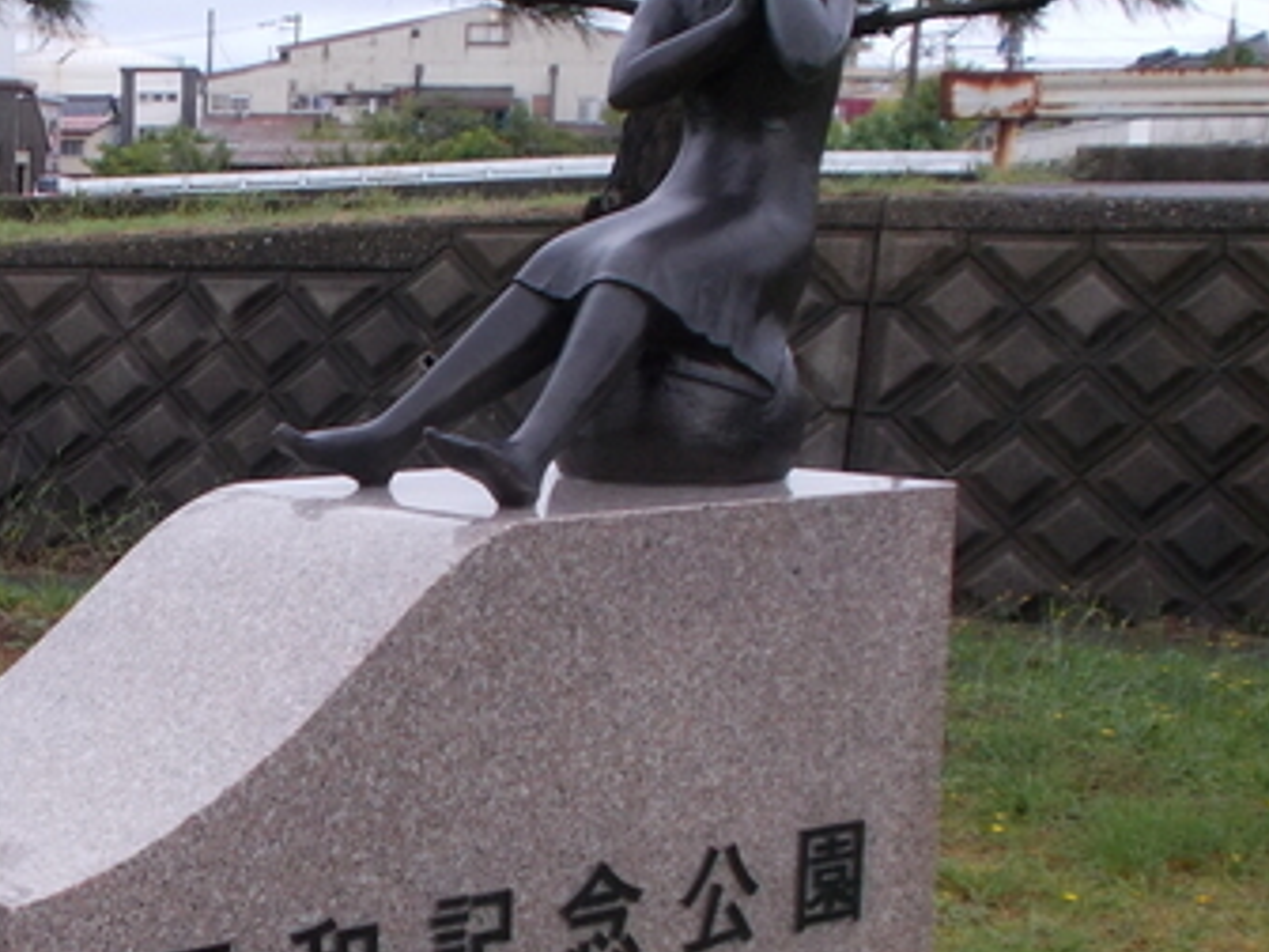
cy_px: 691
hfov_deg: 23.1
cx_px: -4
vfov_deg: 18.1
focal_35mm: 81
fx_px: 2969
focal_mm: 6
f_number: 3.6
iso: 180
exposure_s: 1/250
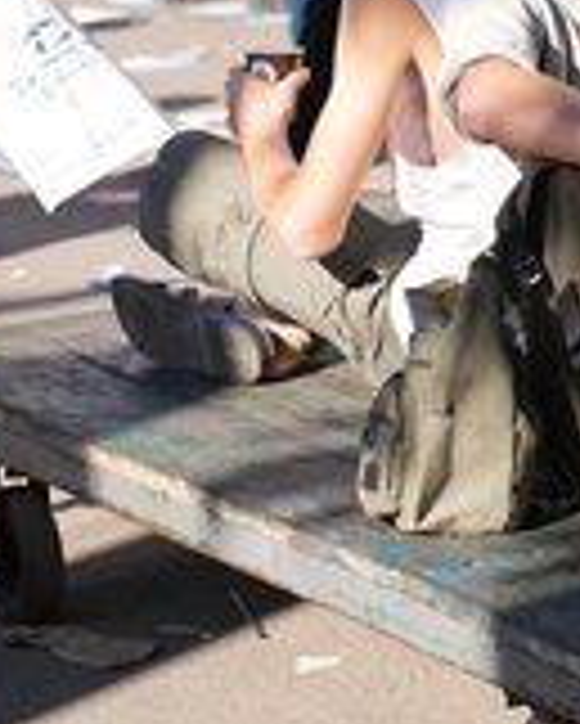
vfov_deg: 11.0
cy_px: 137
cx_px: 692
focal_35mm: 175
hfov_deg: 8.7
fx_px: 3751
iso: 80
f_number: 4.5
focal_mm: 75
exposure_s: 1/250
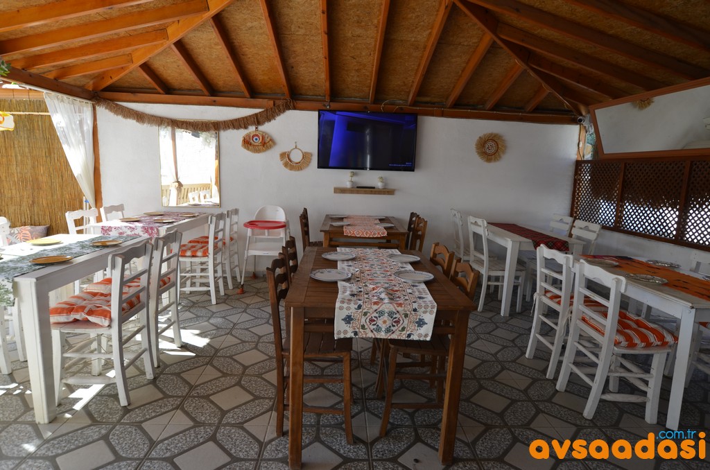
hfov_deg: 85.5
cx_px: 355
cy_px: 235
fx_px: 384
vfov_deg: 63.0
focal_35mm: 20
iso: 200
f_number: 5.6
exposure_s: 1/125
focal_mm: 13
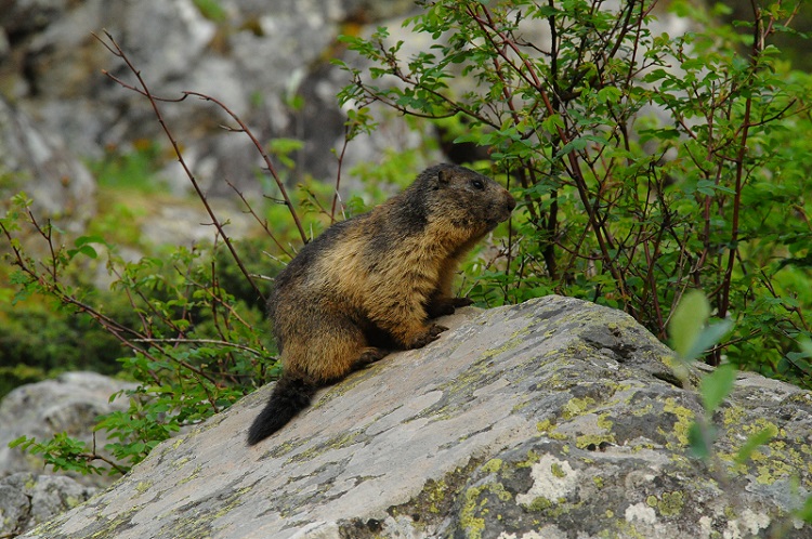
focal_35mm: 300
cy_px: 270
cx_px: 406
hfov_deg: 6.9
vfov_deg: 4.6
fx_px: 6758
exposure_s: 1/1000
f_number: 9
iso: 10000
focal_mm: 300
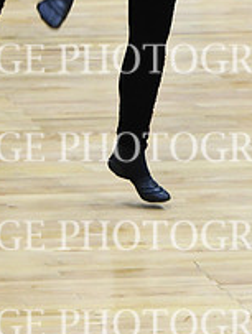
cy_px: -74
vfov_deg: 3.3
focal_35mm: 595
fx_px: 5757
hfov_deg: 2.5
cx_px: 47
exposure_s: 1/400
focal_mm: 145
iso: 3200
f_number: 2.8
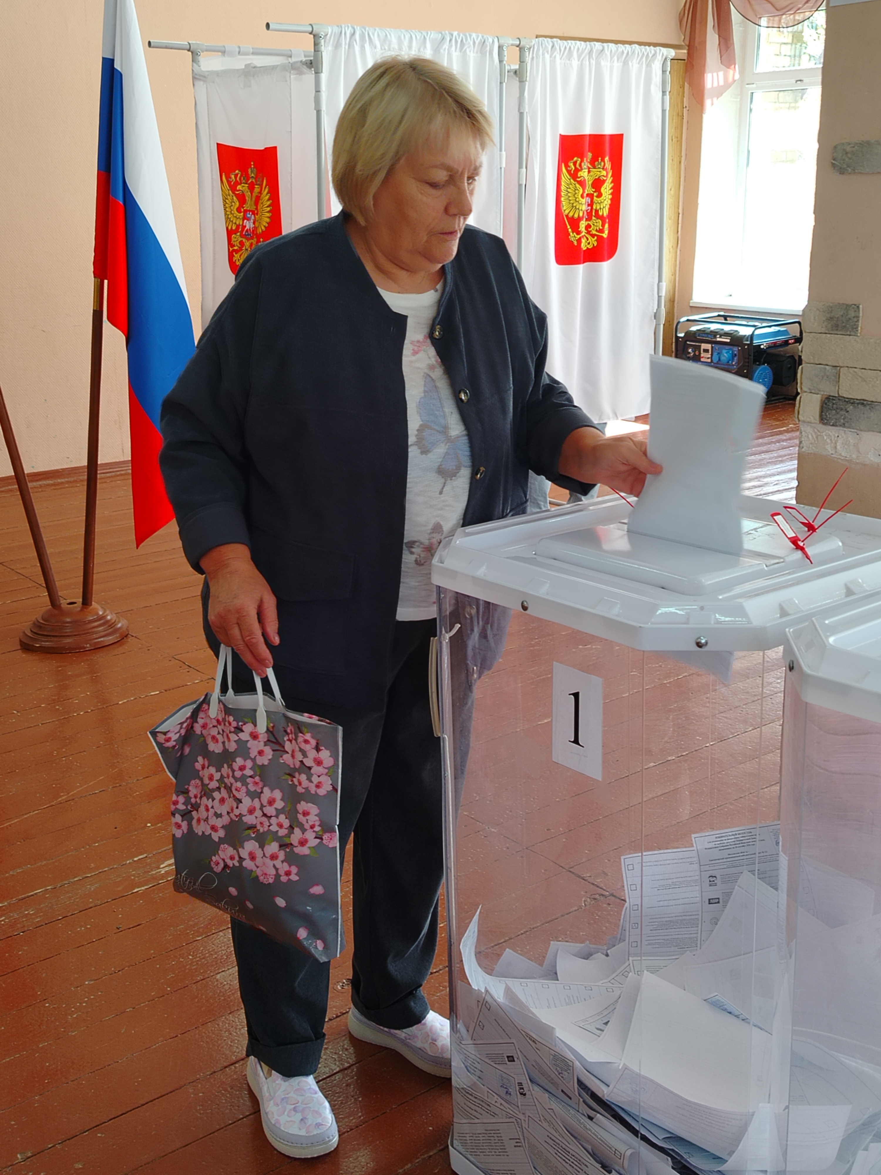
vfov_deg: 46.8
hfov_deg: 36.0
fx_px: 1357
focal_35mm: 40
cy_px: 588
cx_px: 440
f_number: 1.75
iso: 179
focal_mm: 5.25
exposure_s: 1/50
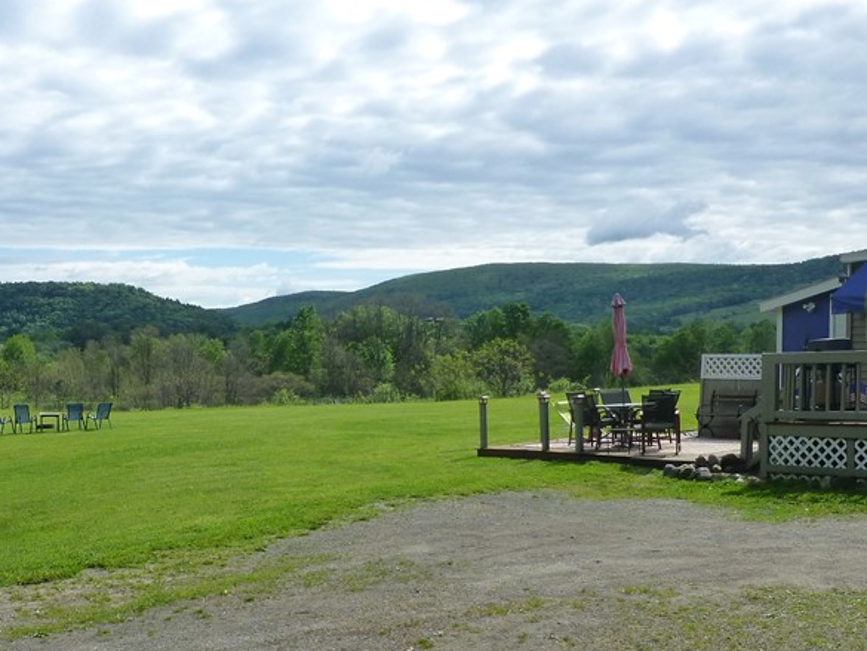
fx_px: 1052
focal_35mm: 42
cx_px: 259
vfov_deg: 34.0
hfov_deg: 43.9
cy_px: 443
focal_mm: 4.3
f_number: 4
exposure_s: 1/1000
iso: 160
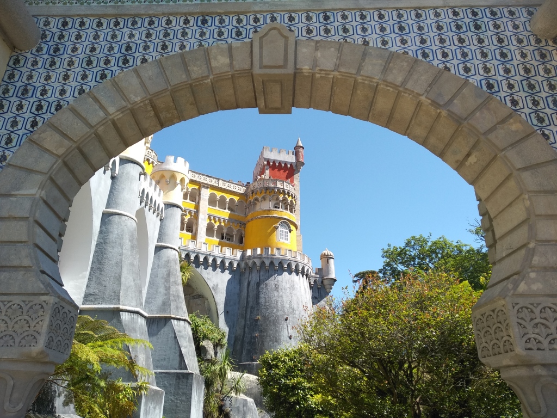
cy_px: 209
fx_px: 418
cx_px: 278
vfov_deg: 53.1
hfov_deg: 67.3
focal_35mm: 26
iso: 100
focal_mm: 3.82
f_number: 2.2
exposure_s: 1/727
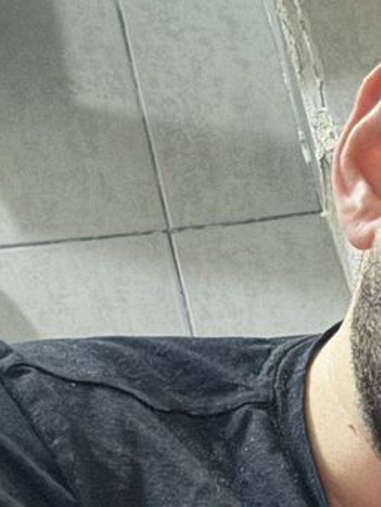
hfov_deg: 17.7
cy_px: 456
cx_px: 400
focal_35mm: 81
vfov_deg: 23.5
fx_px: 1188
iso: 1600
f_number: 1.9
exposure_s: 1/14
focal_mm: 2.69
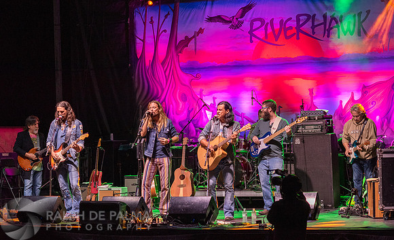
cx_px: 226
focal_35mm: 100
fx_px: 1070
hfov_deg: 20.9
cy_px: 125
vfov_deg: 12.8
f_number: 3.2
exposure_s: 1/160
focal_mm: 85
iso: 1600
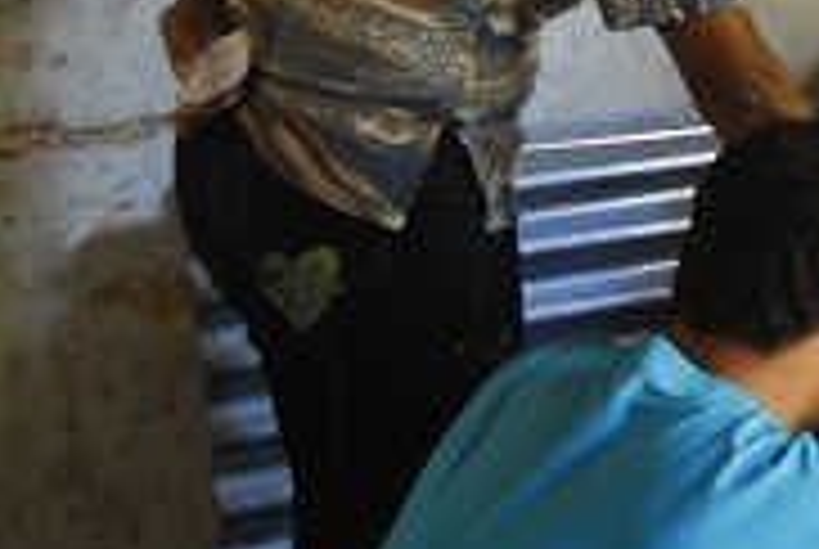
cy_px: 110
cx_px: 1076
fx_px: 2787
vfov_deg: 11.2
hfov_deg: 15.8
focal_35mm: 122
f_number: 4
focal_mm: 31
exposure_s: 1/15
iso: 800
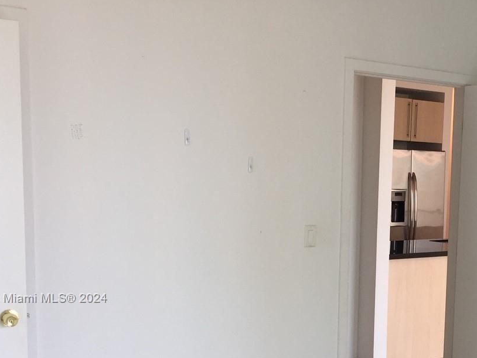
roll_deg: -2.1
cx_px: 388
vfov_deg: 25.1
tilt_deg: -8.9
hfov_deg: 32.7
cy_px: 299
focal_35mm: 57
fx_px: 786
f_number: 2.2
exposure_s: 1/60
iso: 40
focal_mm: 4.15
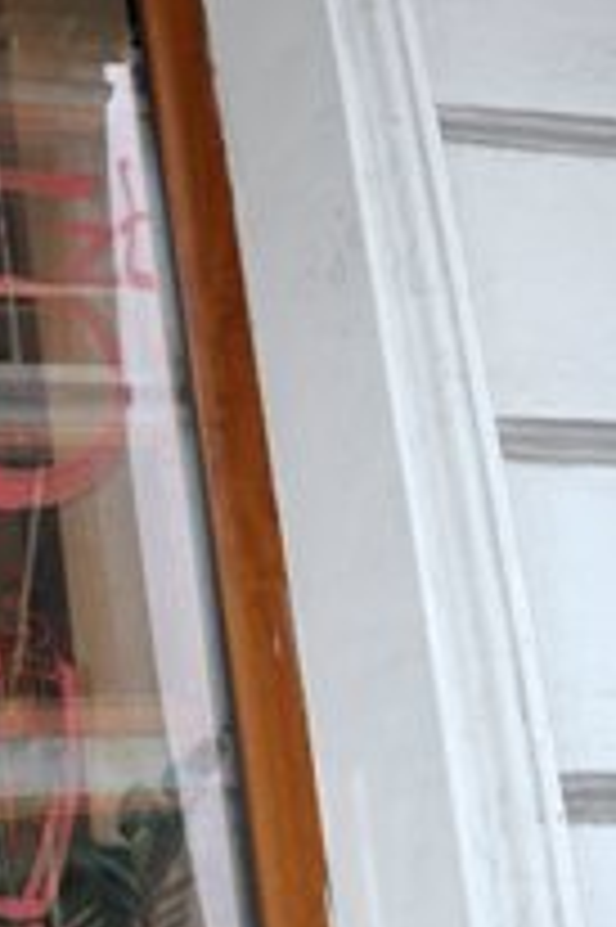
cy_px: 464
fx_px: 2159
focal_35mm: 84
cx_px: -250
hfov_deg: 15.2
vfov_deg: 24.2
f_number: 3.5
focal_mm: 18
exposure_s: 1/125
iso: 500
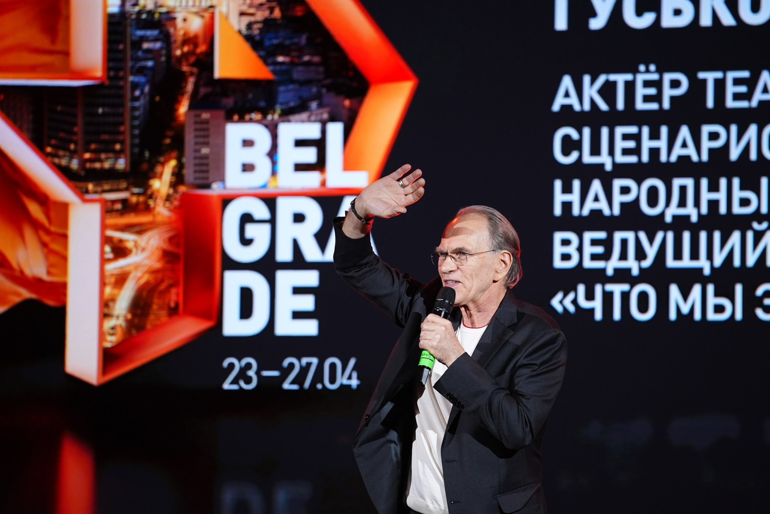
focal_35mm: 220
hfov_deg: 9.4
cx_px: 443
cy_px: 249
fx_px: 4705
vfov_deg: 6.2
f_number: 2.8
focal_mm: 182
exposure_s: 1/320
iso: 640
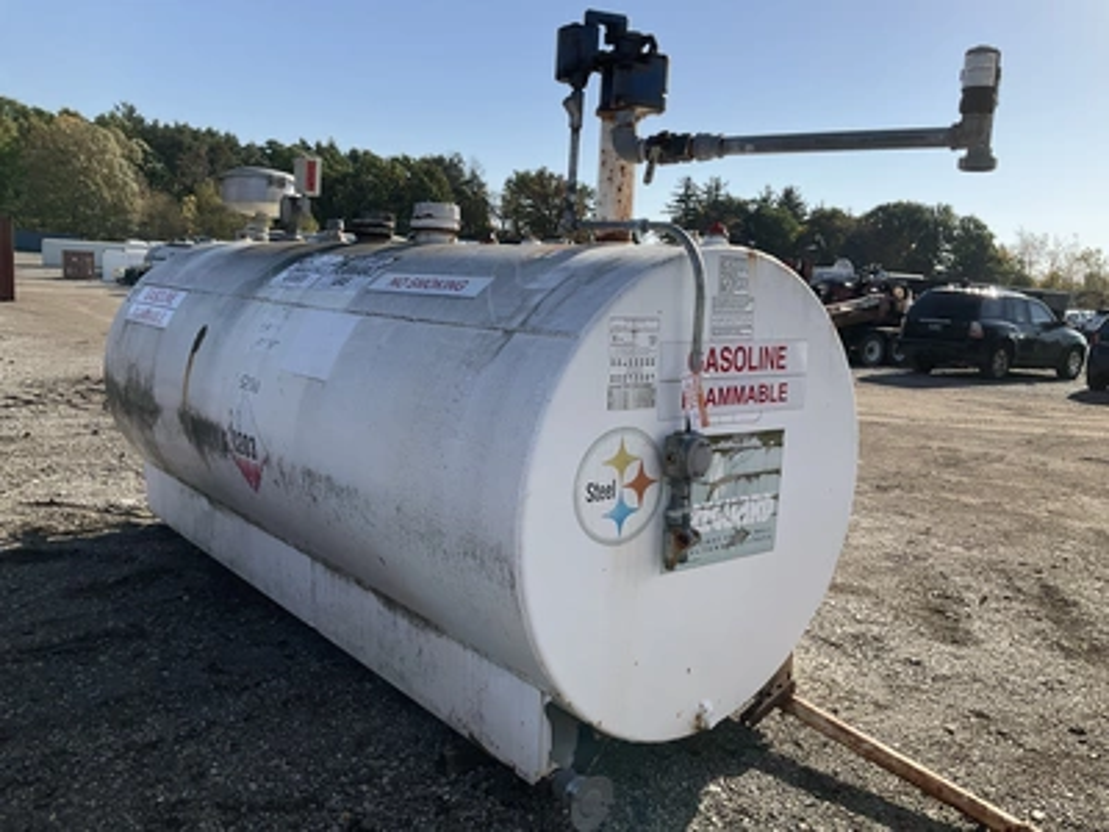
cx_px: 554
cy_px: 416
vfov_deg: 48.2
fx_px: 929
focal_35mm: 29
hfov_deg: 61.7
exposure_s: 1/1848
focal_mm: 3
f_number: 1.8
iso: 25
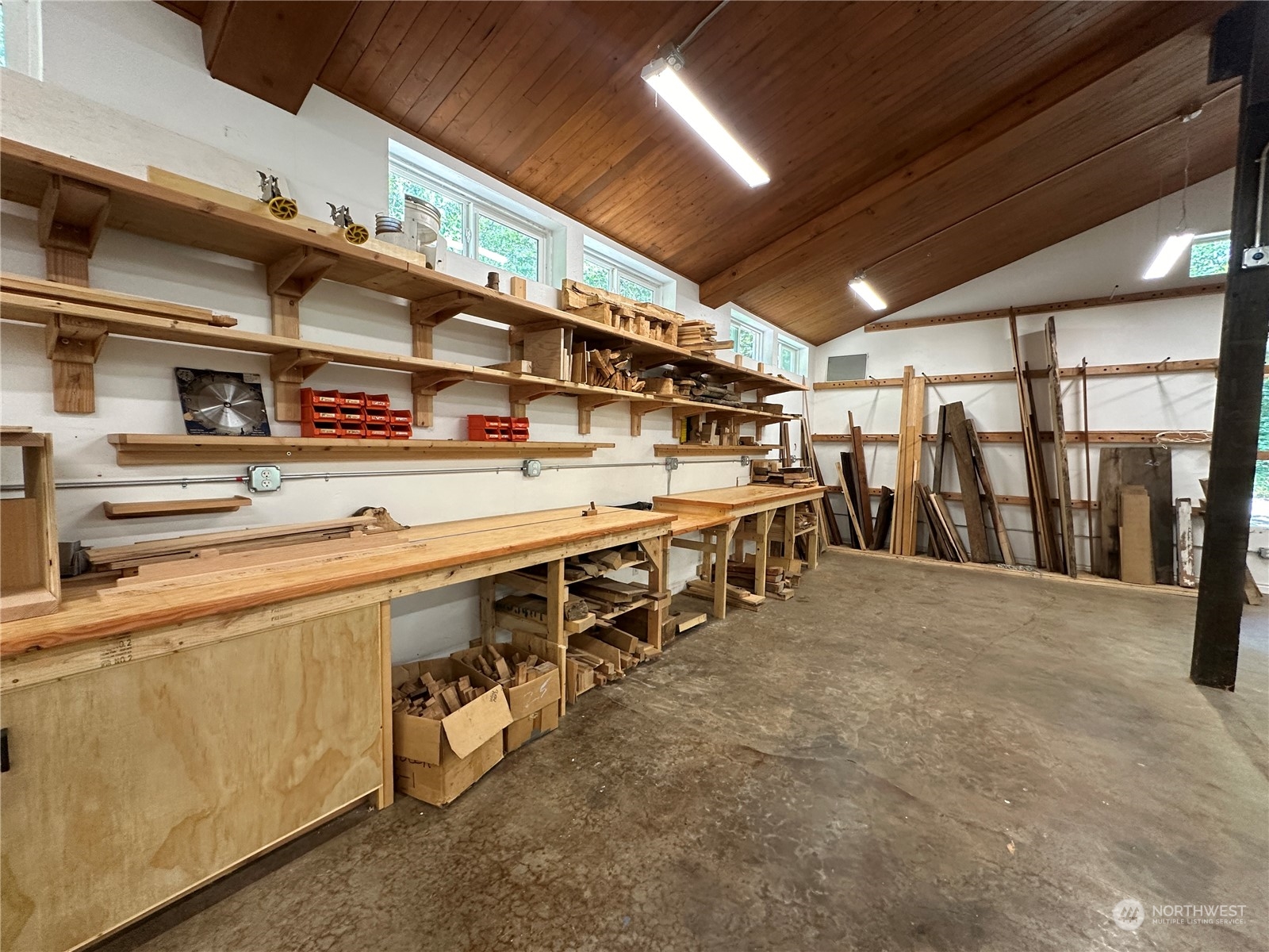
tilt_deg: -4.0
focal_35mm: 14
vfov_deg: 85.7
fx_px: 513
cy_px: 476
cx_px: 634
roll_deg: -0.4
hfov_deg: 102.1
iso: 200
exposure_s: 1/120
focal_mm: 2.22
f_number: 2.2
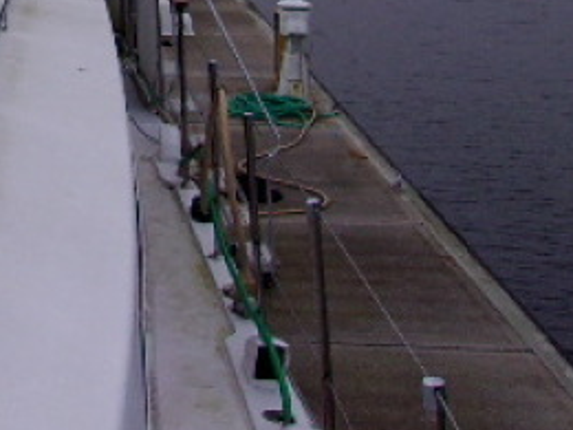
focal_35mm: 83
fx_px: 1374
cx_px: -73
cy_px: -196
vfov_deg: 16.4
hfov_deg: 22.1
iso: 80
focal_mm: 4.9
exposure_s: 1/160
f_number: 10.4
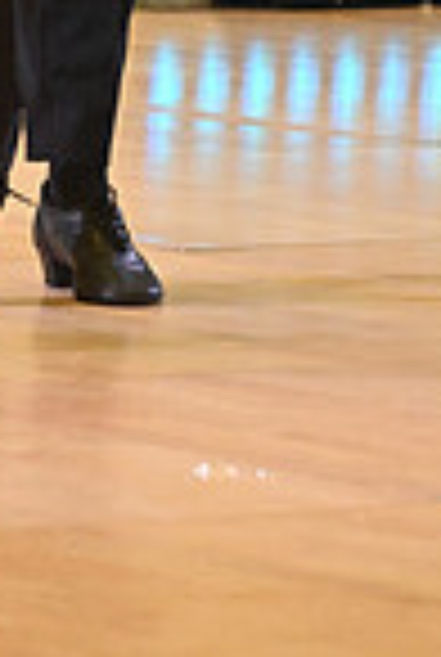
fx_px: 10515
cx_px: -277
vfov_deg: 3.6
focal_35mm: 575
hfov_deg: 2.4
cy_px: -432
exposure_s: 1/400
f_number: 5.6
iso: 4000
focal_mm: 145
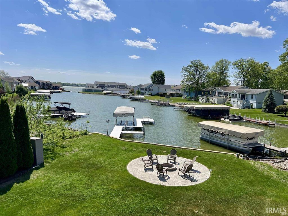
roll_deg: -2.5
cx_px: 144
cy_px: 108
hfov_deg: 67.3
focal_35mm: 26
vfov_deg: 53.1
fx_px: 216
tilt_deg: -5.2
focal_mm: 5.7
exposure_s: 1/6579
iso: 50
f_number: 1.5
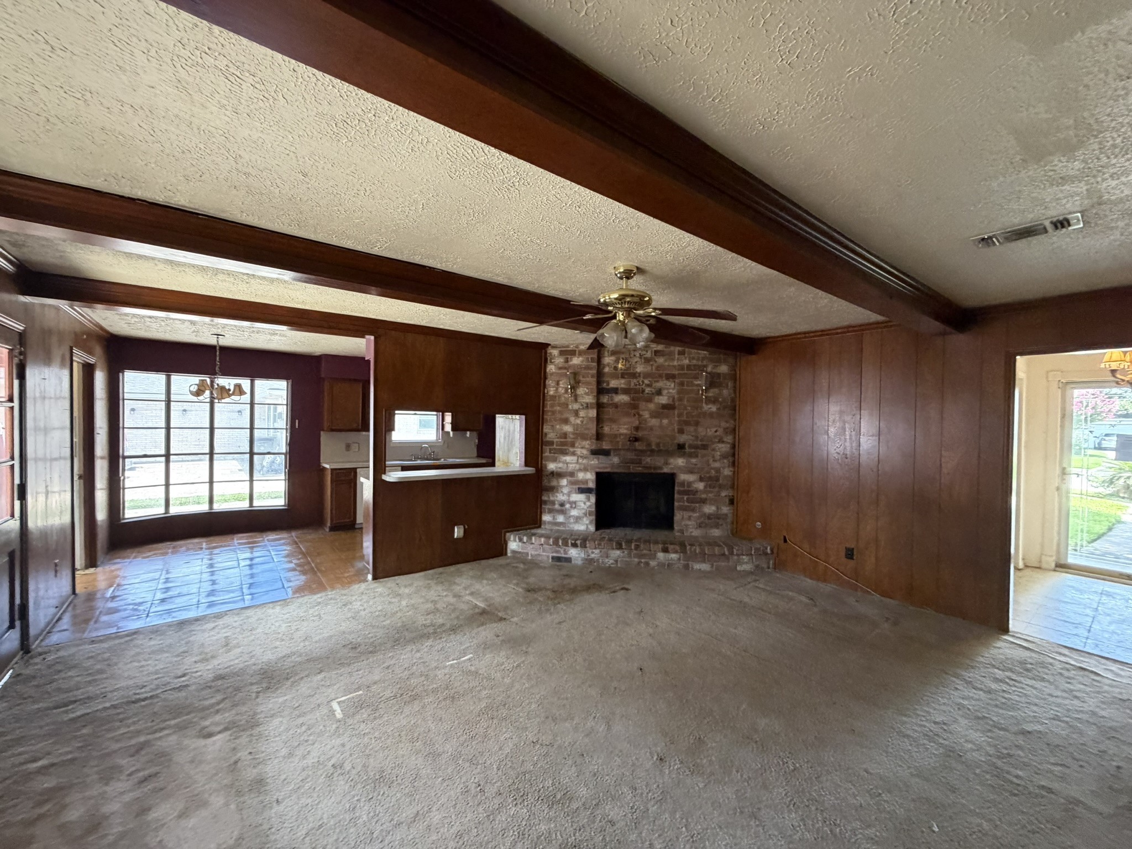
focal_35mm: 14
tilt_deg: +1.7
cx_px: 566
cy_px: 424
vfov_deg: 85.7
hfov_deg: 102.1
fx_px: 458
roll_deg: -2.3
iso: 400
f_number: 2.2
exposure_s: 1/60
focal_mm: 2.22
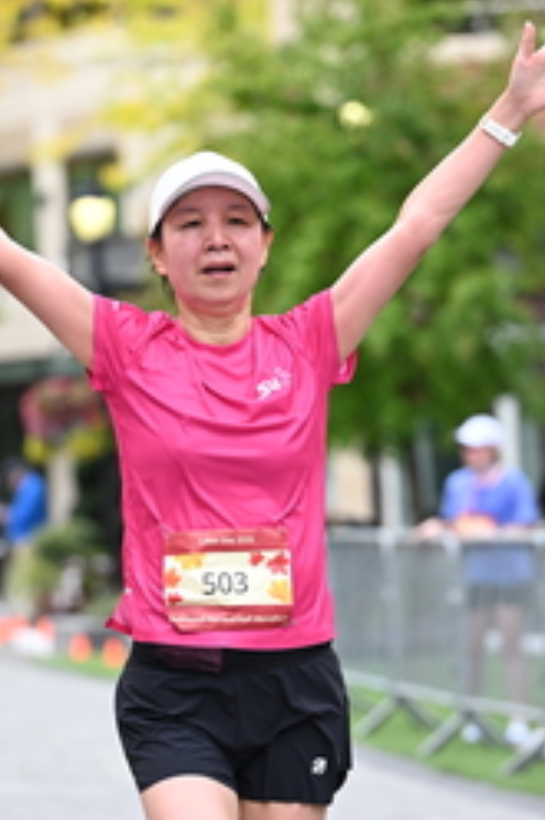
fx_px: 5002
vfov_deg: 9.4
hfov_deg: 6.2
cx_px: 292
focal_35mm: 220
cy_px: 374
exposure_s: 1/2000
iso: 640
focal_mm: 99
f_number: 2.8
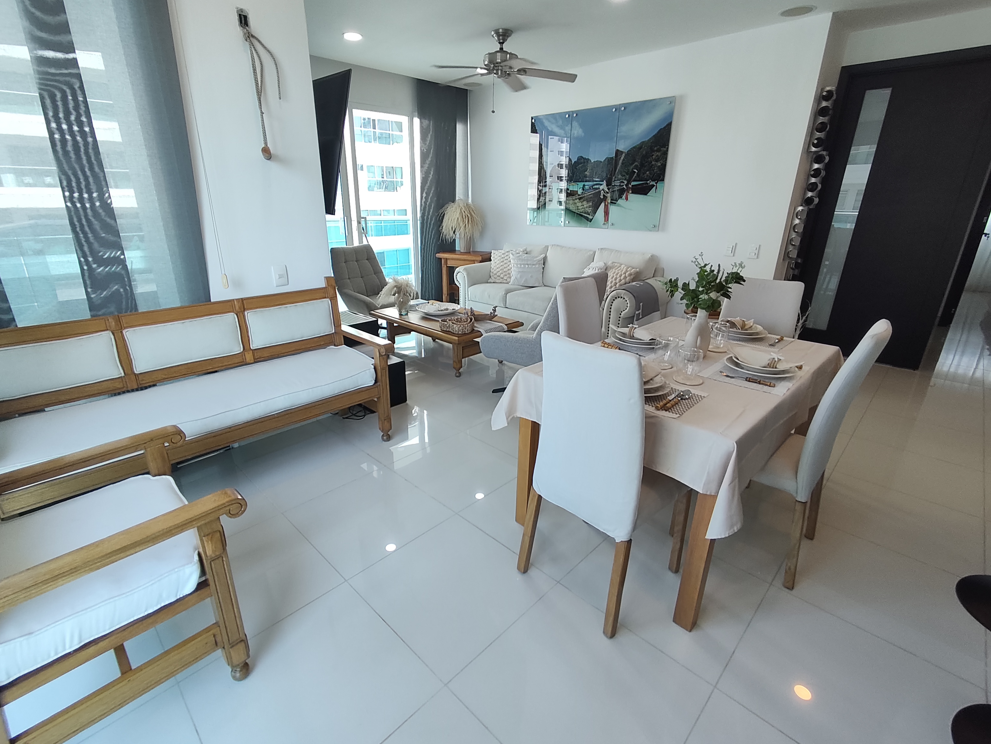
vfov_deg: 78.2
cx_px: 475
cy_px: 379
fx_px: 458
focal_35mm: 16
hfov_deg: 94.4
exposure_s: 1/120
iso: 64
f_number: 2.2
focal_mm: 1.65
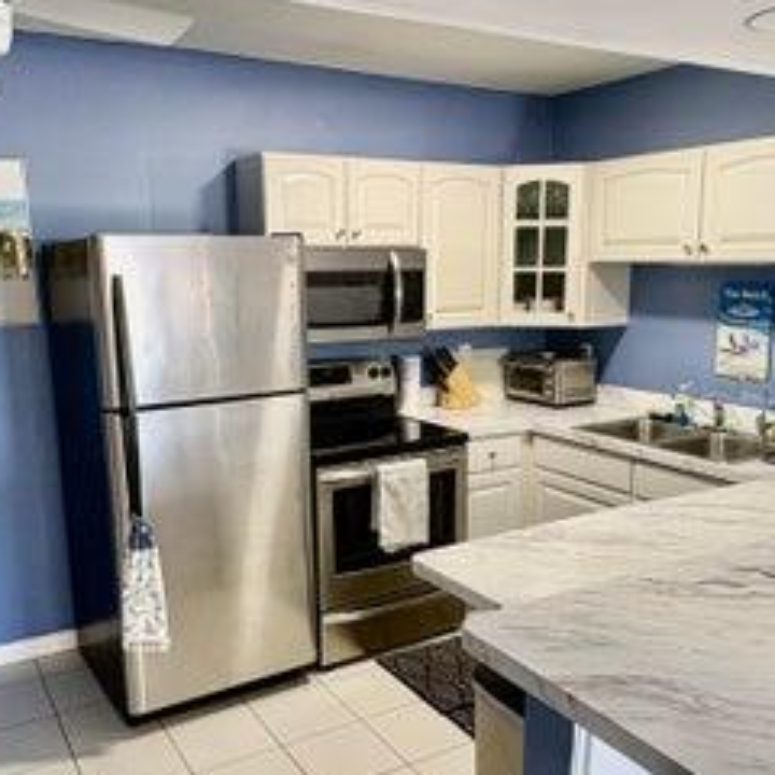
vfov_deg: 49.6
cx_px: 368
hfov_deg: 49.7
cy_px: 436
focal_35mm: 33
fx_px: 836
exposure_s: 1/60
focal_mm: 2.22
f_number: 2.2
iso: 125
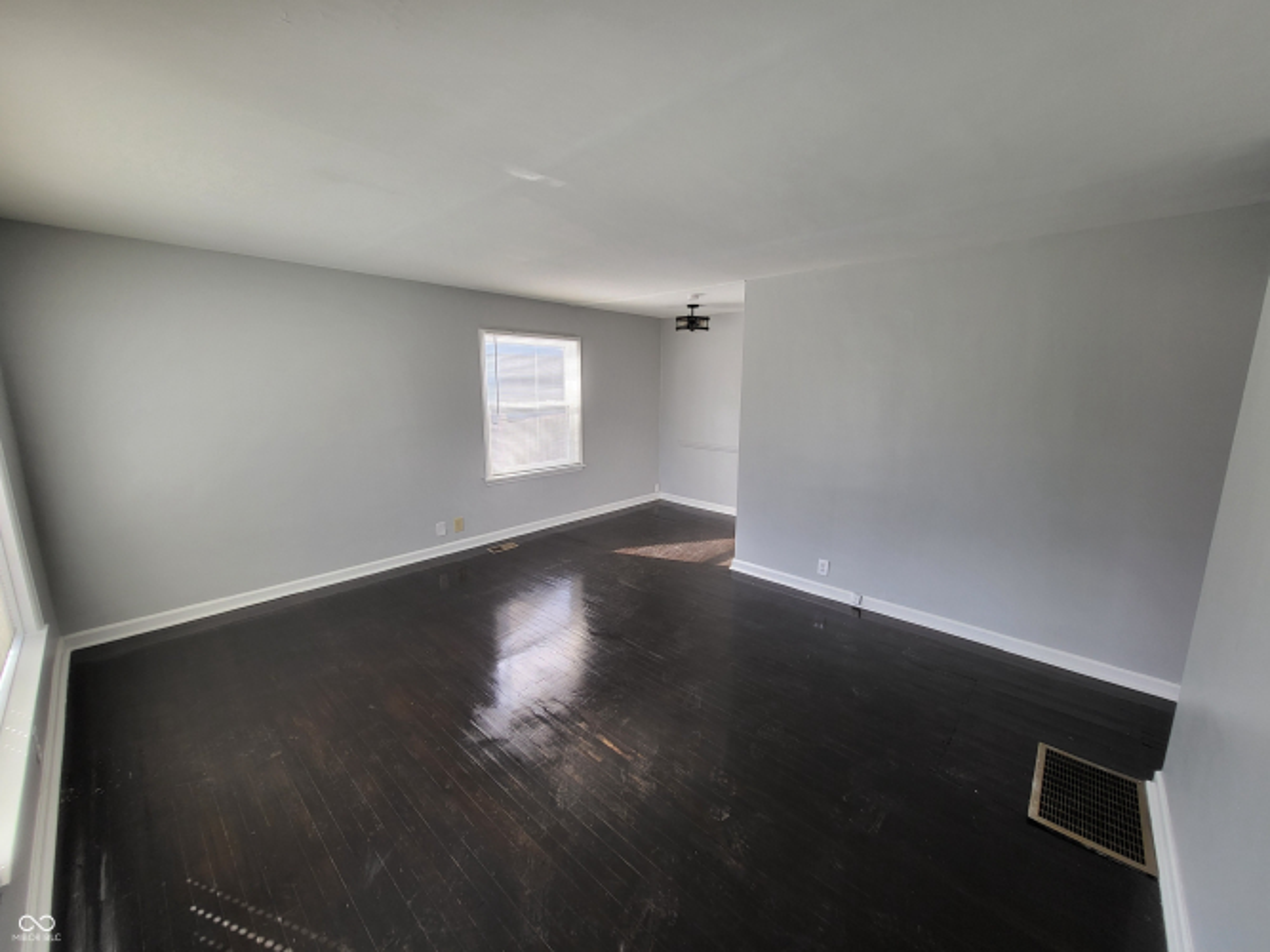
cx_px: 635
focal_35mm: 13
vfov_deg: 89.9
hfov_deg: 106.2
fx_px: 477
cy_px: 476
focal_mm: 1.74
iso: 40
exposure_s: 1/60
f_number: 2.2
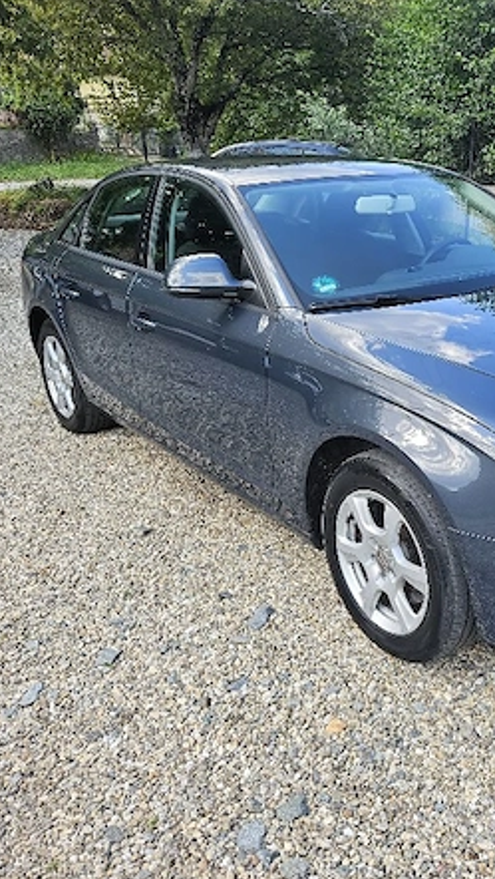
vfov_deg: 58.0
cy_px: 436
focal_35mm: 34
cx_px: 429
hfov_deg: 33.2
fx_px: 792
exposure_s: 1/222
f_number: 1.8
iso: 25
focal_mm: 5.4
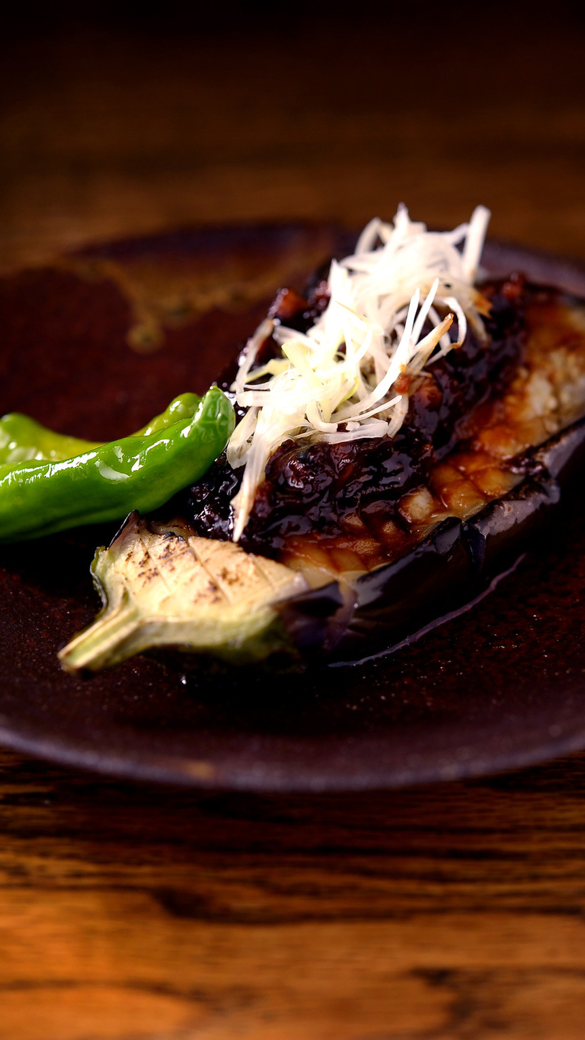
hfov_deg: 17.5
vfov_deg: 30.6
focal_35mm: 69
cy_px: 498
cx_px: 324
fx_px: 1903
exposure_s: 1/200
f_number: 5
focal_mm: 60
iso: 160
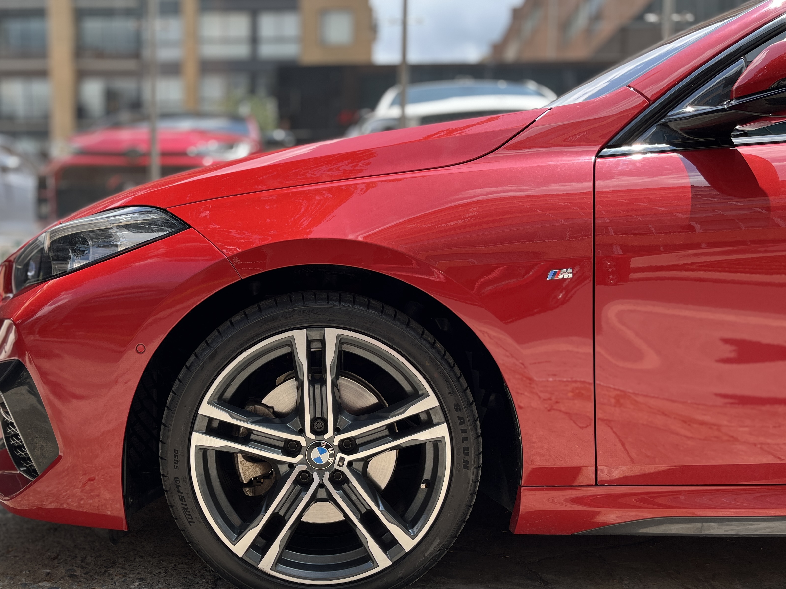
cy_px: 350
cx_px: 315
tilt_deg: -5.2
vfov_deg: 42.8
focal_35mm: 33
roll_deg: -0.4
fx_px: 749
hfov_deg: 55.0
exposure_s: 1/975
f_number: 1.6
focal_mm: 5.1
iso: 50
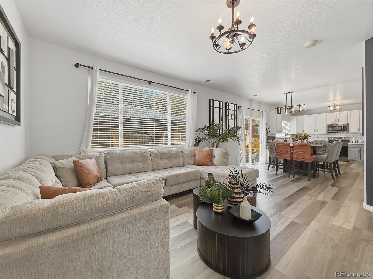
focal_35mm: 14
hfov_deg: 102.1
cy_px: 140
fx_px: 151
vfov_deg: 85.7
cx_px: 186
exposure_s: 1/137
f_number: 2.2
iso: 50
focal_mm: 2.2
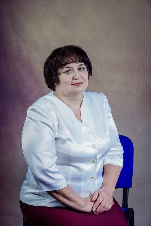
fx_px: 472
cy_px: 113
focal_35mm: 75
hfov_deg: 18.2
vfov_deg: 27.0
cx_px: 76
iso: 640
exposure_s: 1/125
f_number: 6.3
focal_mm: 75
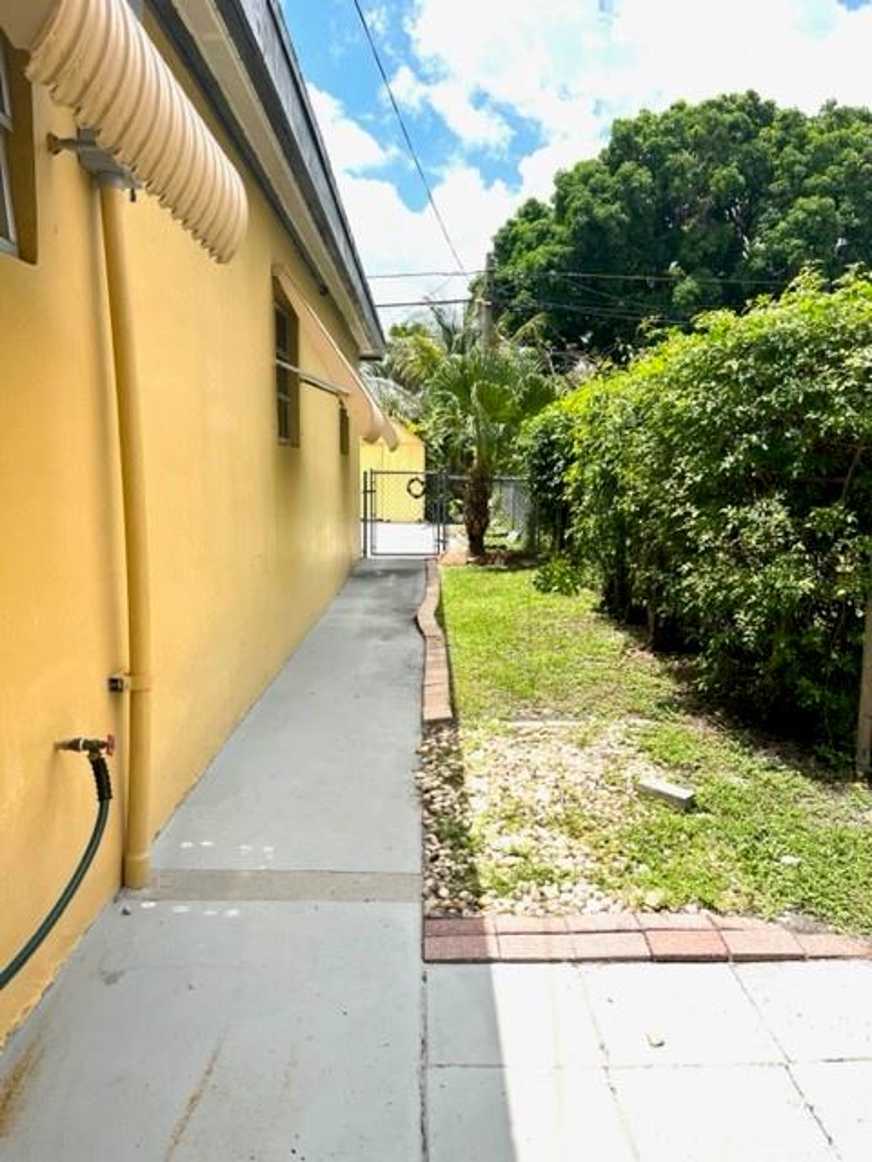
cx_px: 436
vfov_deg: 67.3
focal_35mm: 26
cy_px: 581
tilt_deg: -6.9
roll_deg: -0.4
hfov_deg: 53.1
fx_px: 873
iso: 50
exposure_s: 1/3623
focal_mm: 5.1
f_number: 1.6
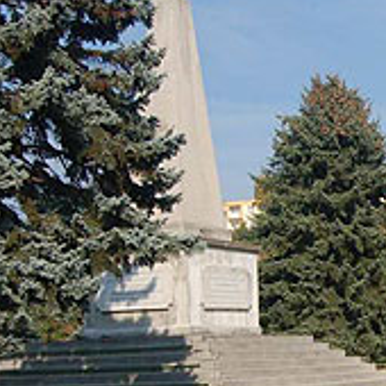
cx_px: 468
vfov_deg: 21.3
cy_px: 242
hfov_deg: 20.0
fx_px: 1022
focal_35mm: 81
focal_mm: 24
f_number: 13
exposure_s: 1/640
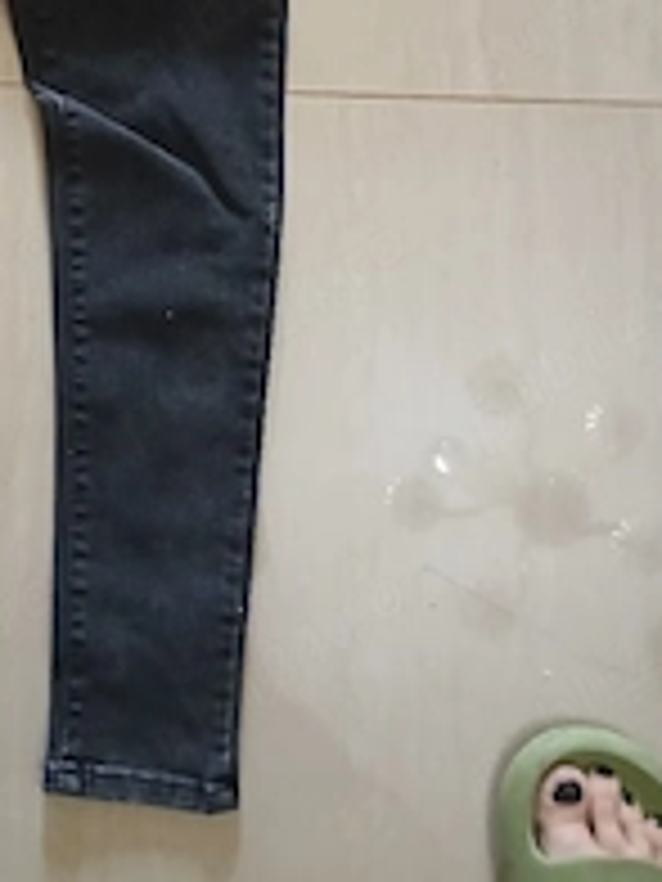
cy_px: 36
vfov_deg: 33.6
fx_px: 1351
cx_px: 0
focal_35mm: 53
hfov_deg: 26.1
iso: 500
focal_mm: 3.98
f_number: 1.8
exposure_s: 1/25.1
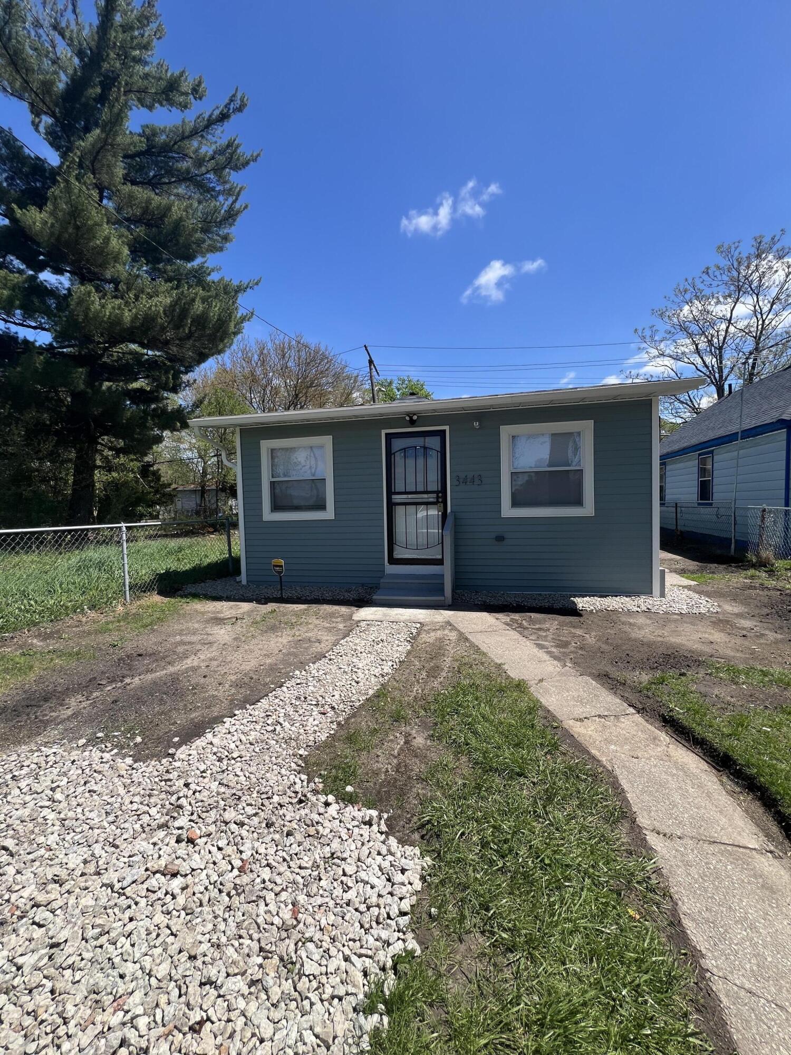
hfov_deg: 89.9
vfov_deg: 106.2
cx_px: 396
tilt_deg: -2.7
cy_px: 528
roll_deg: +1.7
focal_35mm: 13
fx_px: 396
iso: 32
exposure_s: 1/1292
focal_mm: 1.57
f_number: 1.8
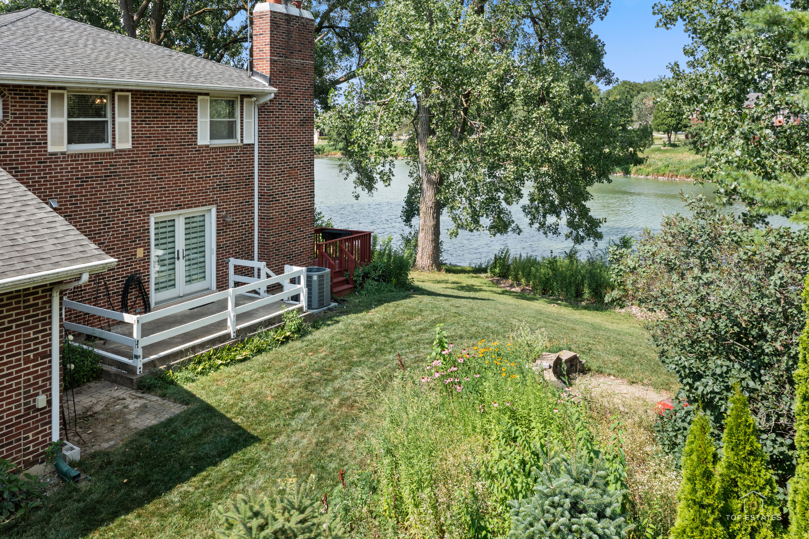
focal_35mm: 28
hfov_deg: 65.5
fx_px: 629
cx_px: 404
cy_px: 270
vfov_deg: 46.4
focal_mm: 10.26
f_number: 5.6
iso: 200
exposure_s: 1/320
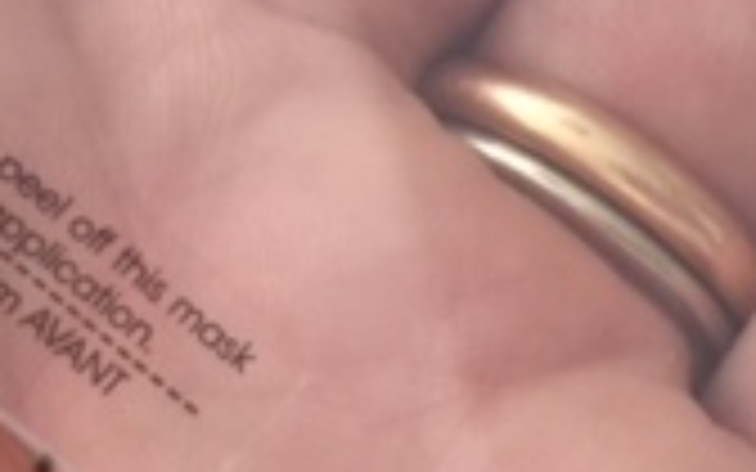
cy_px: 243
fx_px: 2411
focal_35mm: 117
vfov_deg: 11.2
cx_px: 855
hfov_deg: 17.2
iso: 64
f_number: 2.2
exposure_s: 1/17
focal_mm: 4.15
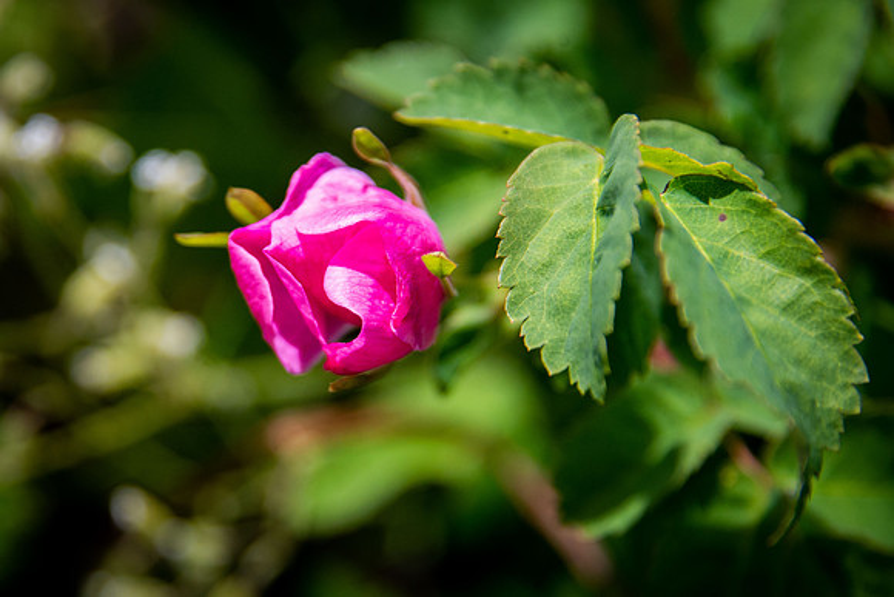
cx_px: 302
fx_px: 6438
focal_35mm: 259
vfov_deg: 5.3
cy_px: 333
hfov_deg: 7.9
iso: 1000
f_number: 5.6
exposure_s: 1/2500
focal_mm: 180
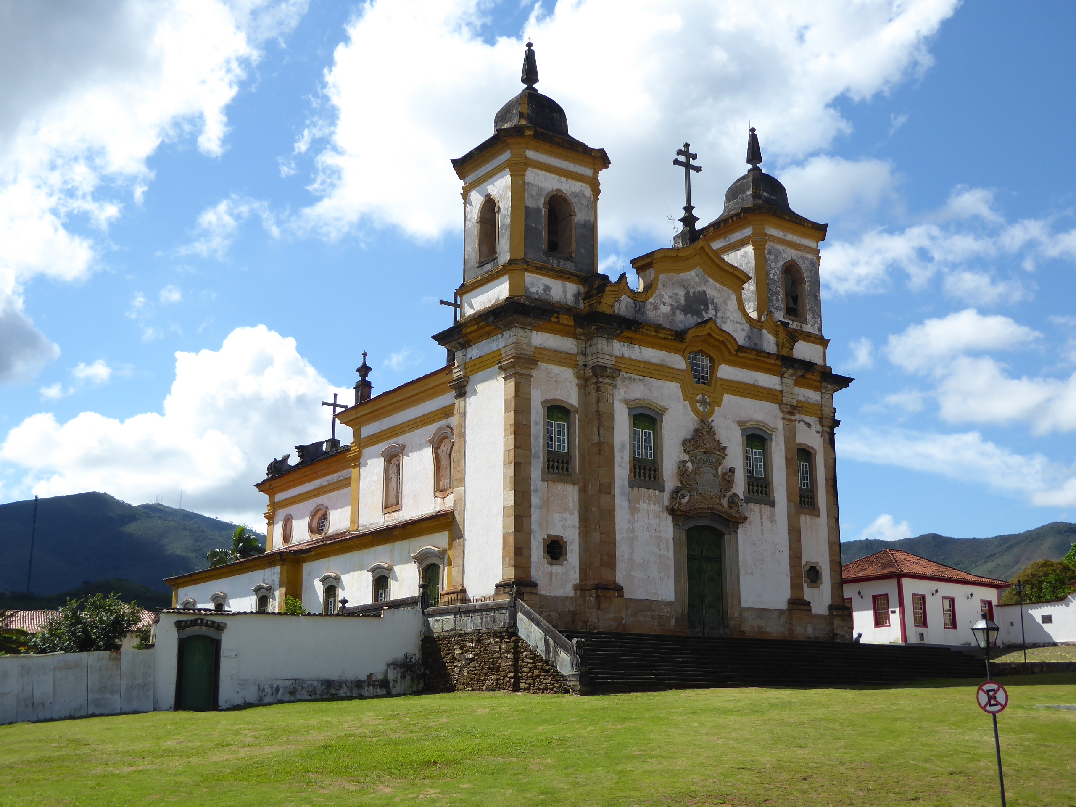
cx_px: 538
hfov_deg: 44.8
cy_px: 404
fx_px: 1306
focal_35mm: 42
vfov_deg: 34.3
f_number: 3.8
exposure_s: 1/640
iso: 80
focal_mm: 7.2
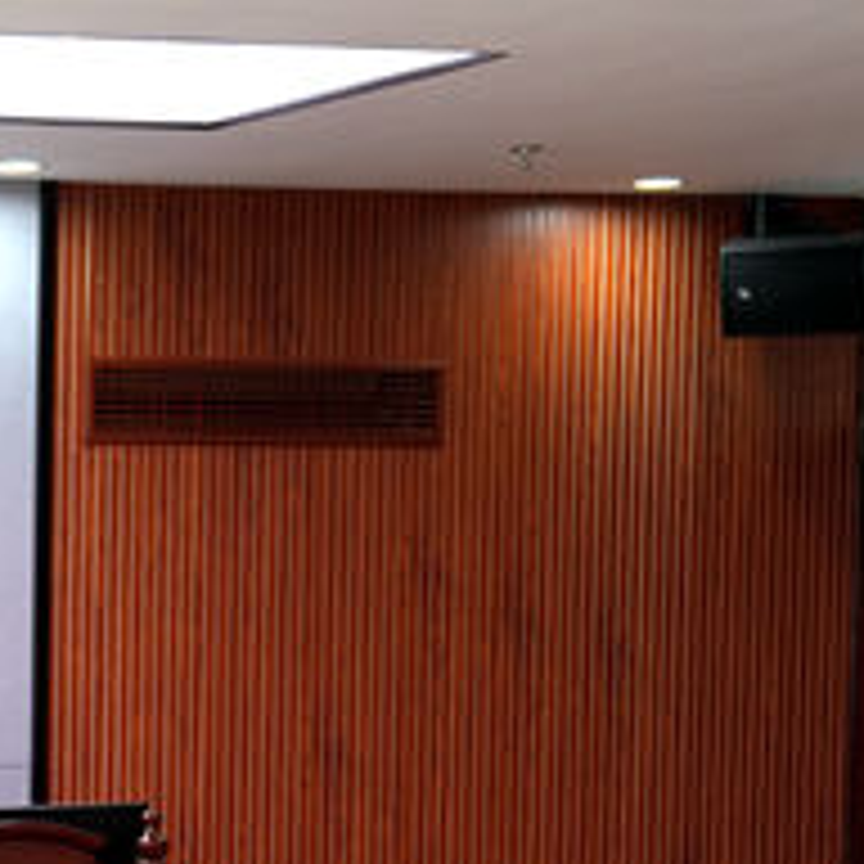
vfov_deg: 11.8
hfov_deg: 11.5
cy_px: 979
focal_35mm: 145
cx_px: -482
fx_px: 4095
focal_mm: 41
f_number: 2.8
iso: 250
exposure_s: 1/100
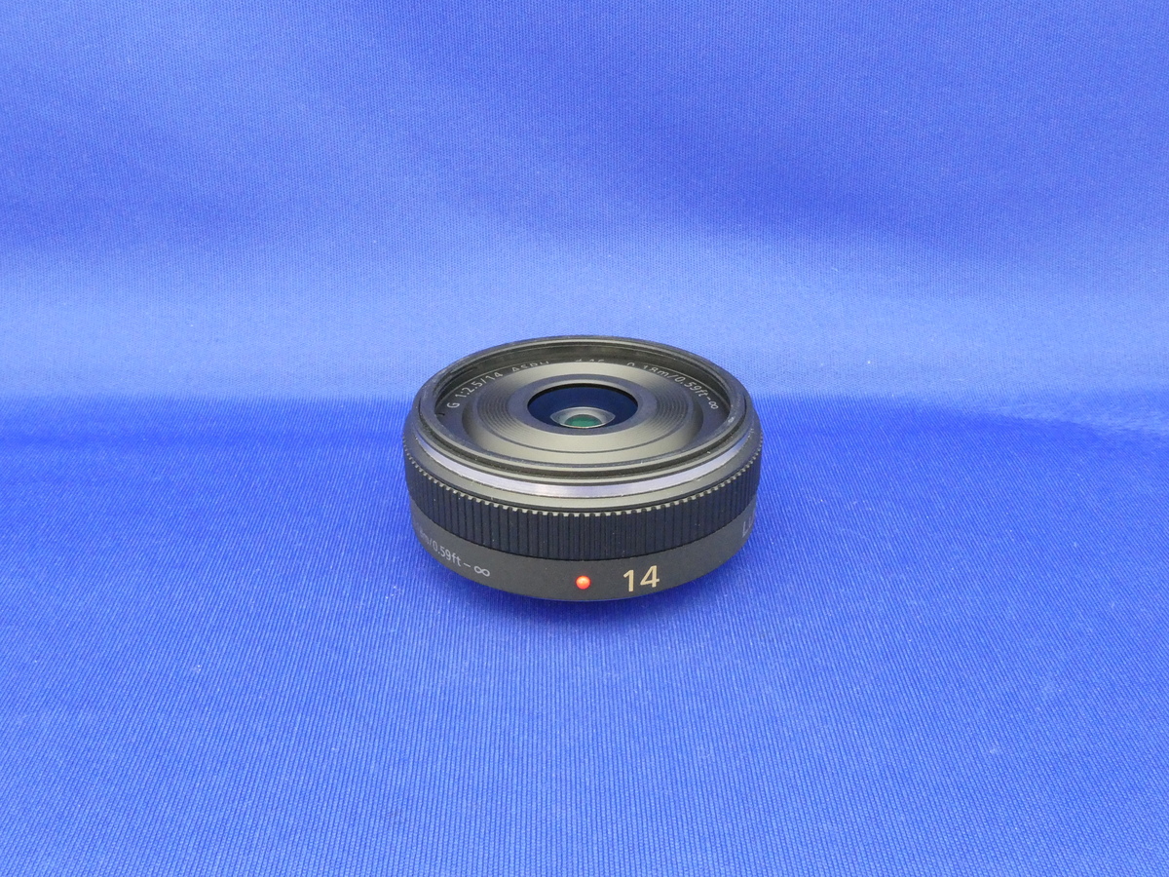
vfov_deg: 38.7
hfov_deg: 50.1
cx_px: 584
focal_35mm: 37
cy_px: 438
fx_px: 1250
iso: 800
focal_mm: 6.7
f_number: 8
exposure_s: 1/2
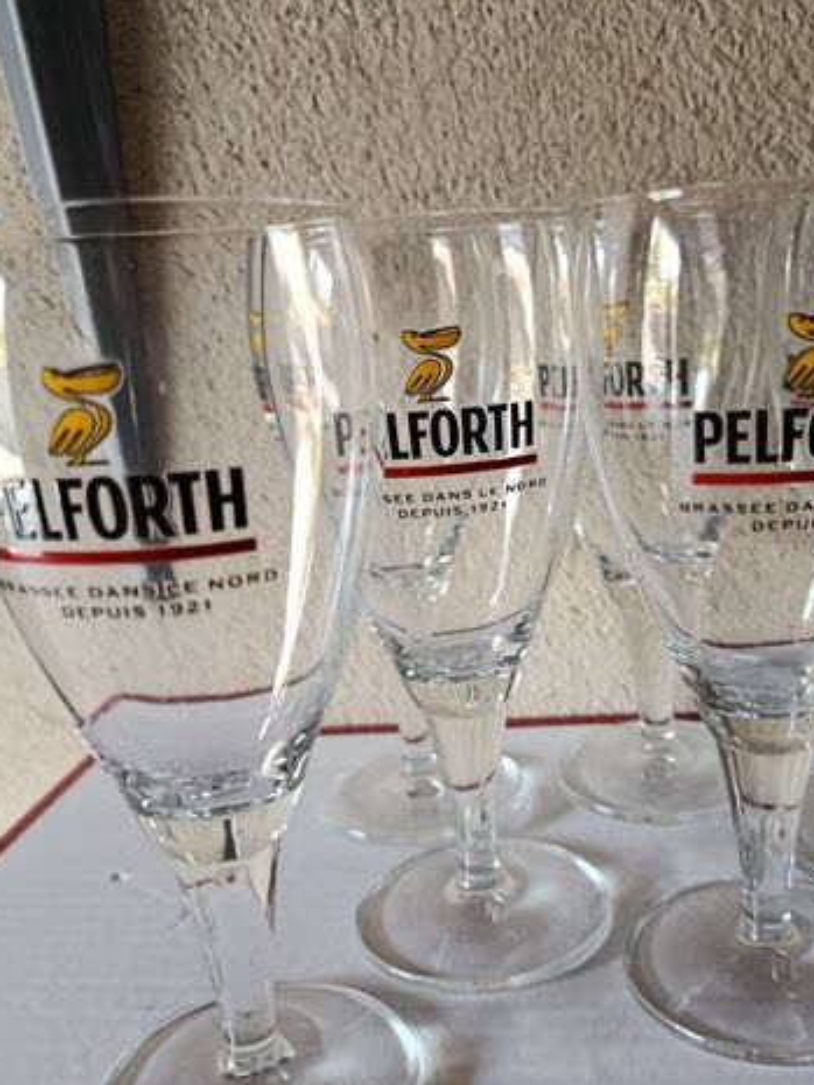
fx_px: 1034
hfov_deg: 42.6
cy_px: 590
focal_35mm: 33
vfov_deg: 55.3
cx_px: 511
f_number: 1.7
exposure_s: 1/50
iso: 689
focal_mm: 5.24
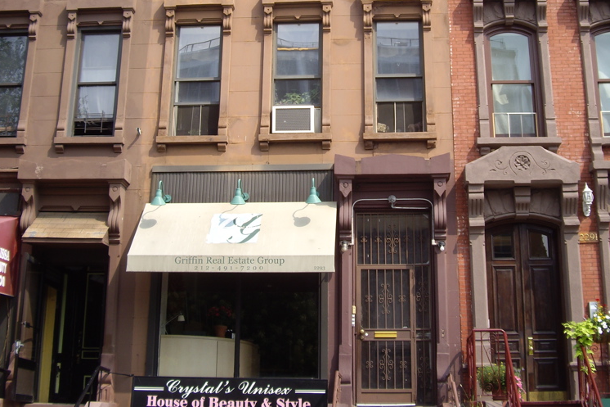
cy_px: 139
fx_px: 898
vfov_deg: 25.4
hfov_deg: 37.5
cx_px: 304
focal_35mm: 53
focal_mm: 7.9
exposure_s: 1/400
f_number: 2.8
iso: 64
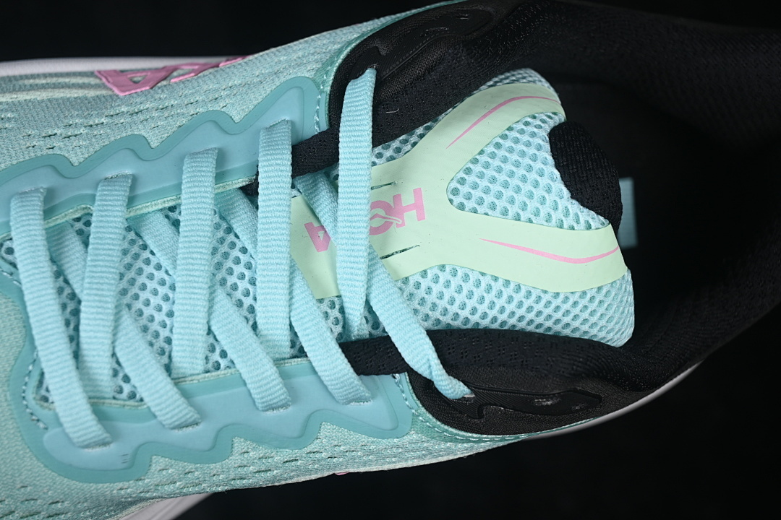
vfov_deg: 18.2
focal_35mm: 75
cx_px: 390
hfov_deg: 27.0
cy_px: 260
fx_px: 1627
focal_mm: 50
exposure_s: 1/80
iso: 160
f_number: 7.1
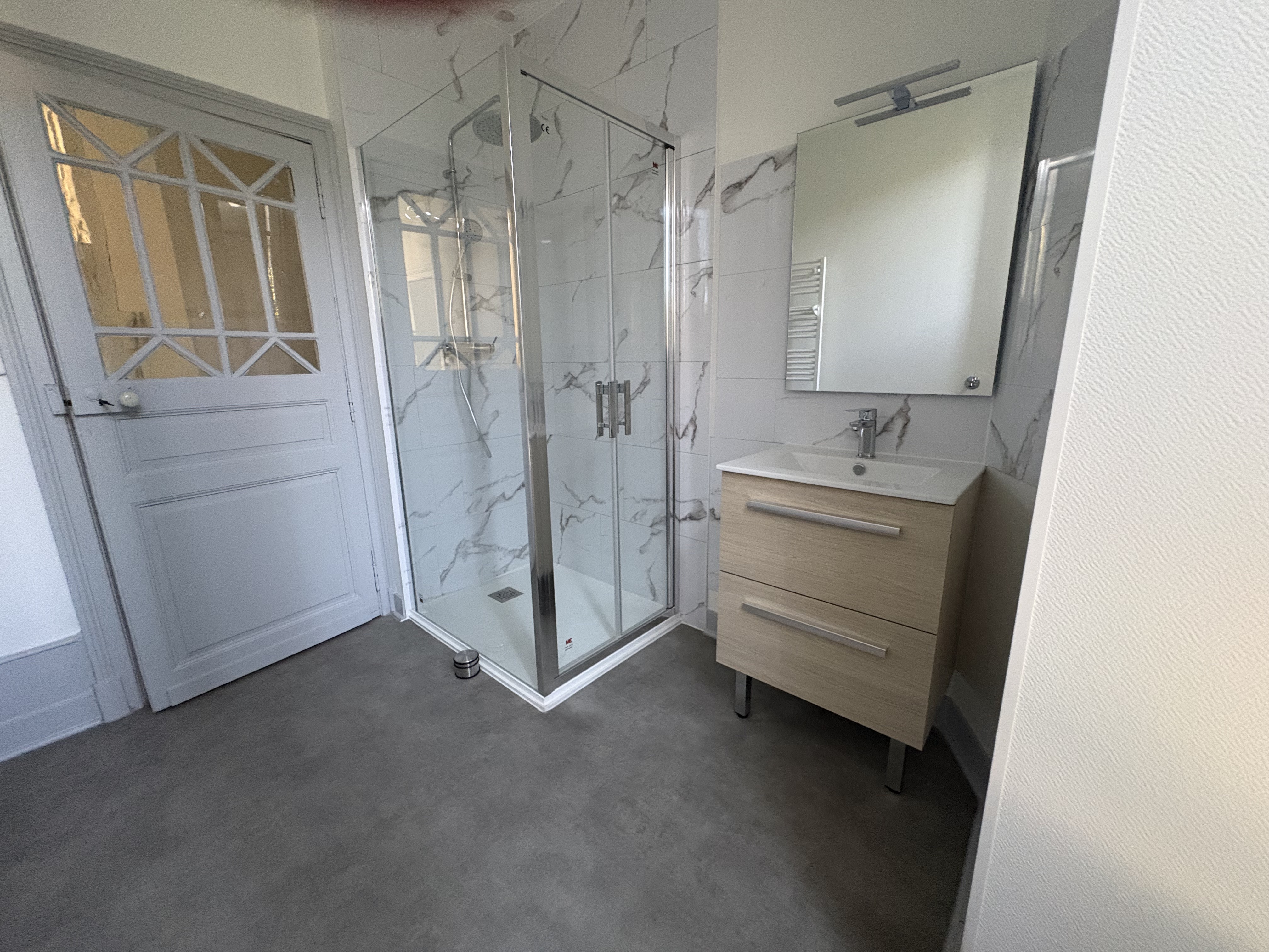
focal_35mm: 14
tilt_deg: -12.7
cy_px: 476
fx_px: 513
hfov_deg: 102.1
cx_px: 634
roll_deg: +1.7
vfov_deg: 85.7
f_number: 2.2
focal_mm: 2.22
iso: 800
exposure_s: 1/60
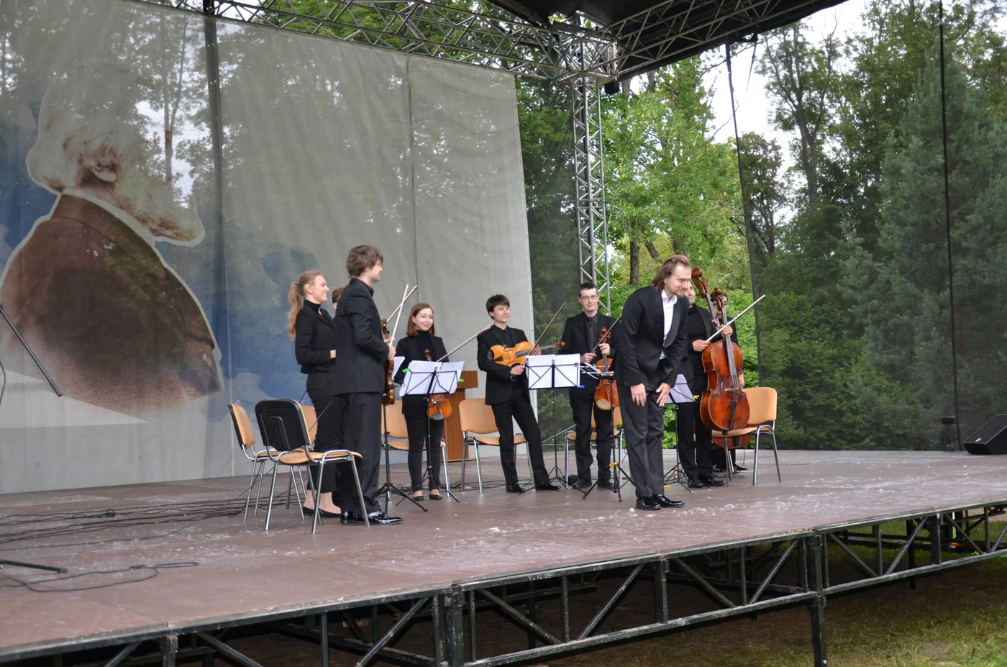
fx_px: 1047
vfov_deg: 35.3
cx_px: 504
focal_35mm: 38
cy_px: 334
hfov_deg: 51.4
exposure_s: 1/125
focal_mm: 25
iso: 250
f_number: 4
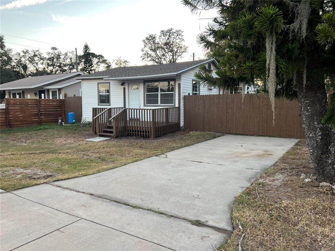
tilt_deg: -6.0
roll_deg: +0.5
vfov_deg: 53.1
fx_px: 252
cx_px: 168
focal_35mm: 26
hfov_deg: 67.3
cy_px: 126
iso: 64
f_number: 1.5
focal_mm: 5.7
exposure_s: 1/121
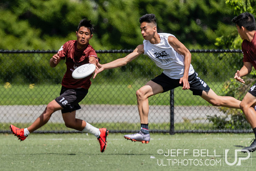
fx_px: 7474
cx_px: 32
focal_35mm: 1051
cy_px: 95
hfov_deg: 2.0
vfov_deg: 1.3
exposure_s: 1/2000
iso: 280
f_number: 4
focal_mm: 400
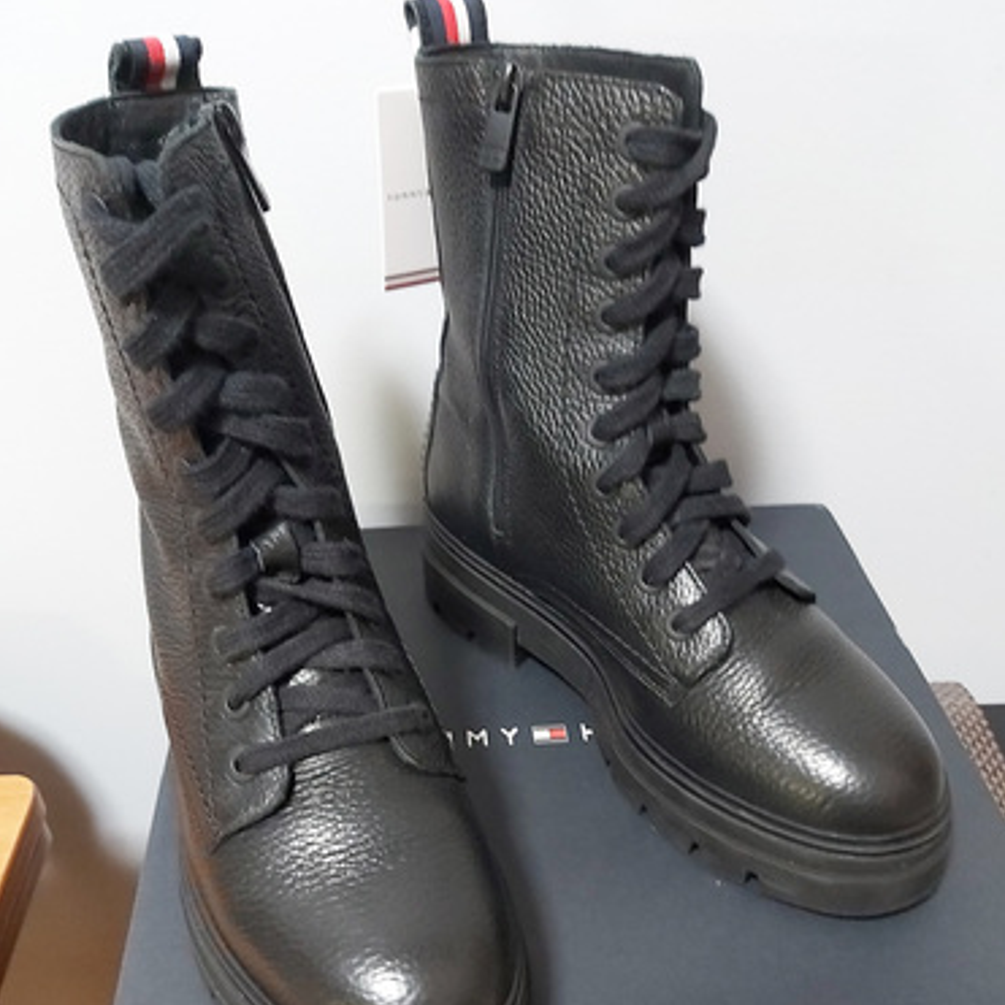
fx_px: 1018
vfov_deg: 51.8
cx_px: 502
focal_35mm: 31
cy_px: 647
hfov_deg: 52.5
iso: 640
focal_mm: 3.92
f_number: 1.7
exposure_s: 1/25
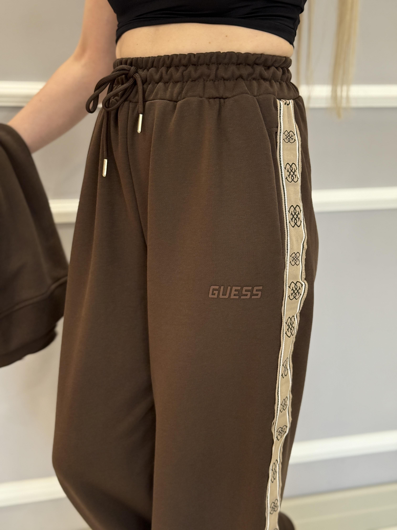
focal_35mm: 48
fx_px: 734
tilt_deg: -11.0
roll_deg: -0.8
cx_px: 198
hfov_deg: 30.3
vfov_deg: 39.7
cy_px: 265
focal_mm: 6.76
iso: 200
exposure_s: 1/60
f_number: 1.78
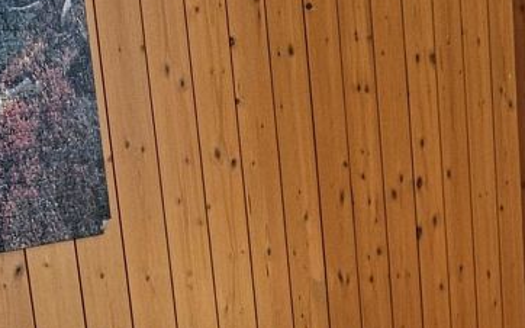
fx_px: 1974
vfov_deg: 8.6
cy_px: 813
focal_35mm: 138
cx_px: 782
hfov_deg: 14.2
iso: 100
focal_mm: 5.4
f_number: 1.8
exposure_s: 1/100
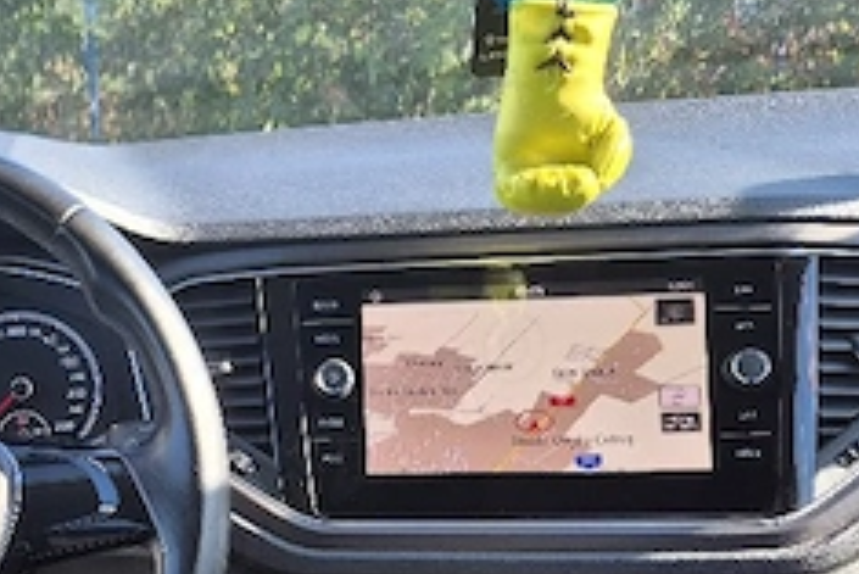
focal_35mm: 61
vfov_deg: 21.8
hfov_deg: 29.3
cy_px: 505
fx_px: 1456
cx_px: -113
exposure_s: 1/208
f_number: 1.8
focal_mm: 5.4
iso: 25
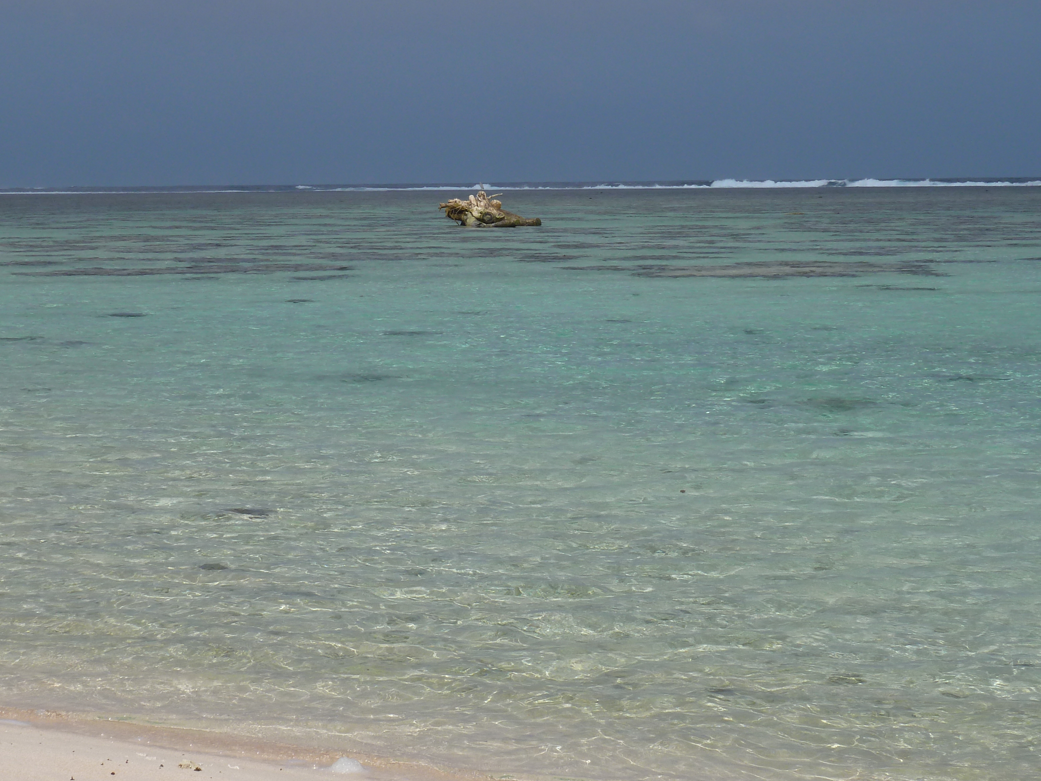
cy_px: 356
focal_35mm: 86
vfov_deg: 17.2
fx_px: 2586
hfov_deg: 22.7
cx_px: 446
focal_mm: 11
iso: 80
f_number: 5.6
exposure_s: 1/800
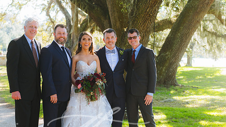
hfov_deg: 23.6
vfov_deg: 13.4
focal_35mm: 90
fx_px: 539
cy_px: 81
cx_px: 97
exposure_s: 1/125
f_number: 2.8
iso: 160
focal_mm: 70
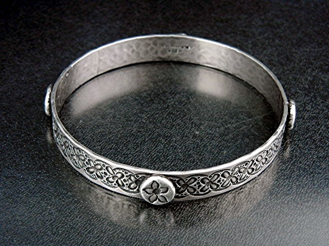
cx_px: 164
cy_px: 123
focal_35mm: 77
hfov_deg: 25.3
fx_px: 732
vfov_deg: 19.1
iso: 200
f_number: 4.3
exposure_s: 1/4.6
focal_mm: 13.9
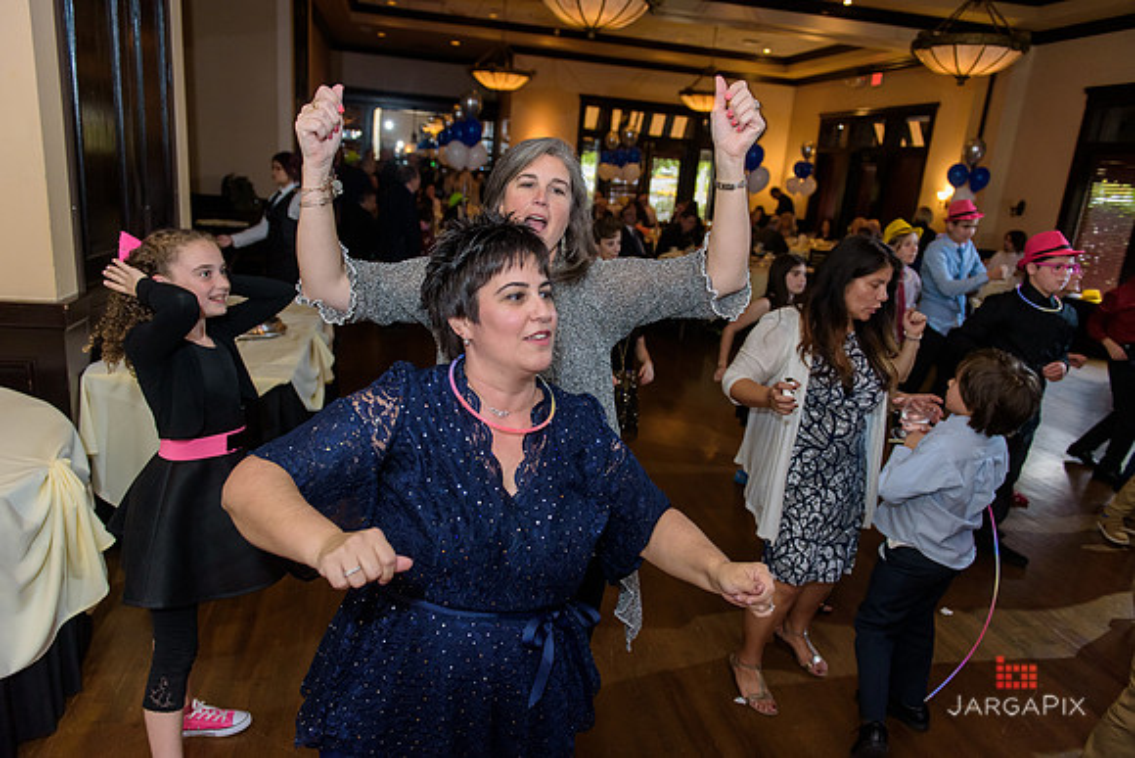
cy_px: 379
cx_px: 568
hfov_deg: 73.7
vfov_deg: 53.2
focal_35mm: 24
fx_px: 757
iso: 1600
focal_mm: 24
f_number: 3.2
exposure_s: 1/125
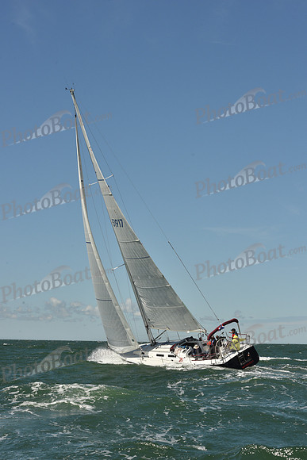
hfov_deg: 19.5
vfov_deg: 28.8
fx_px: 895
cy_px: 230
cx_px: 154
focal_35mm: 70
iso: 320
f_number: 13
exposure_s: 1/800
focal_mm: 70
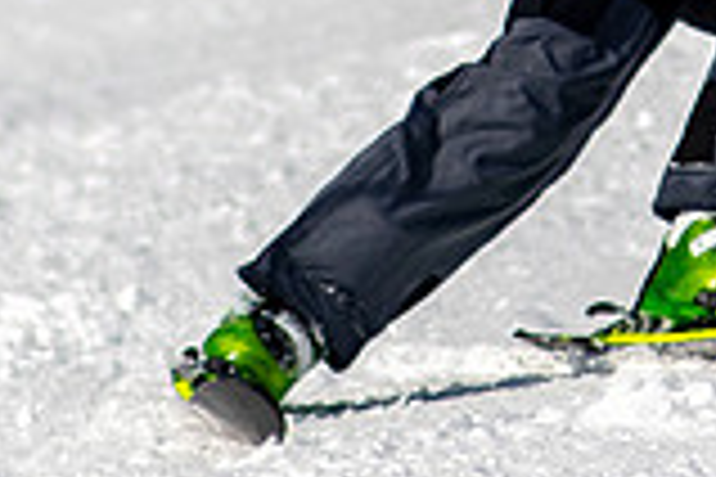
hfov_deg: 0.7
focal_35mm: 2837
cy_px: -392
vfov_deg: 0.5
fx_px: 56420
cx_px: 815
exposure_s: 1/6400
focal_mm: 300
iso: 100
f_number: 2.8
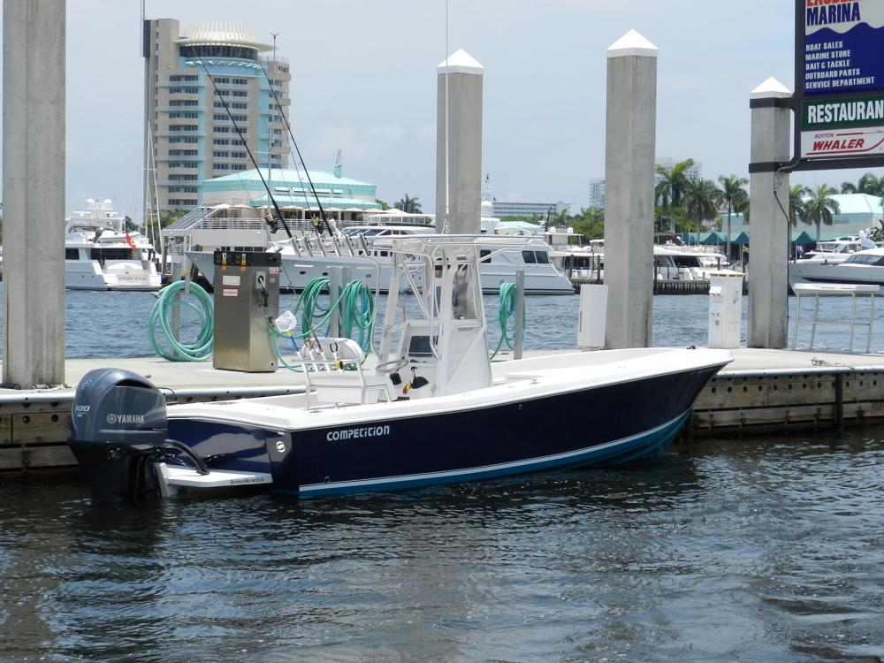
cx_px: 442
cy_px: 332
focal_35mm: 76
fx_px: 1941
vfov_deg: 19.4
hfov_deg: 25.7
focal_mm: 13.5
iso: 160
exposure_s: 1/800
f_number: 5
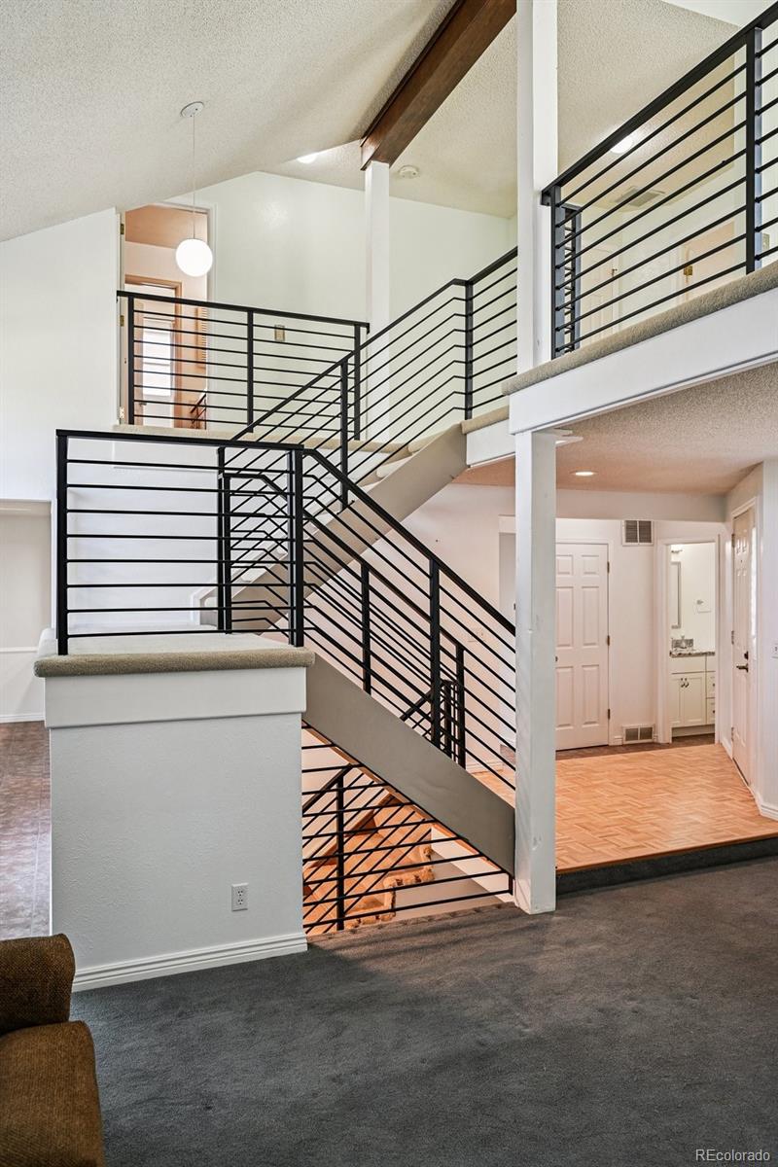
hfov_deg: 54.1
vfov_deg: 74.9
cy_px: 584
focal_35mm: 24
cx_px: 389
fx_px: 762
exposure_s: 1/80
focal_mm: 23.5
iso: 400
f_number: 4
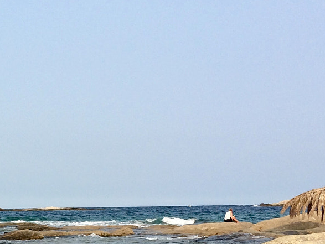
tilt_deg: -3.9
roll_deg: +2.4
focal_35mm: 79
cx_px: -19
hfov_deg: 23.4
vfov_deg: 18.2
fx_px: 742
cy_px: 247
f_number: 2.2
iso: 32
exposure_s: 1/1786
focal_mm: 4.15
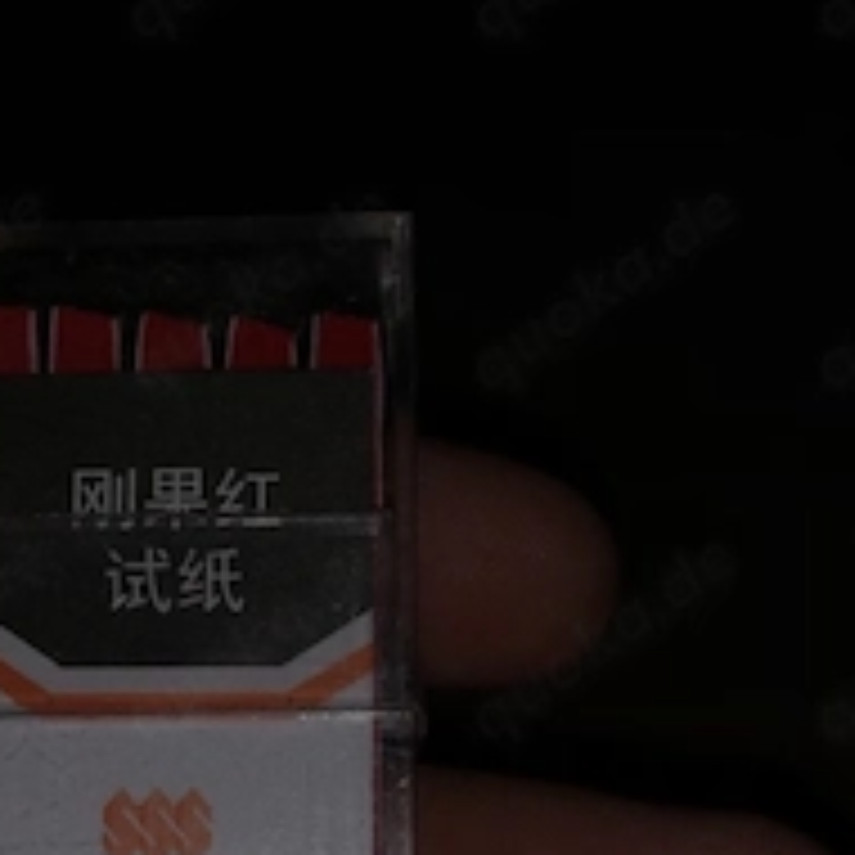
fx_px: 1453
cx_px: 356
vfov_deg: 31.9
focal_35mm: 52
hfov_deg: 32.7
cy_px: 688
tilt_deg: -60.1
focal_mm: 4
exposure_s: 1/47
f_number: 1.8
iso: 20
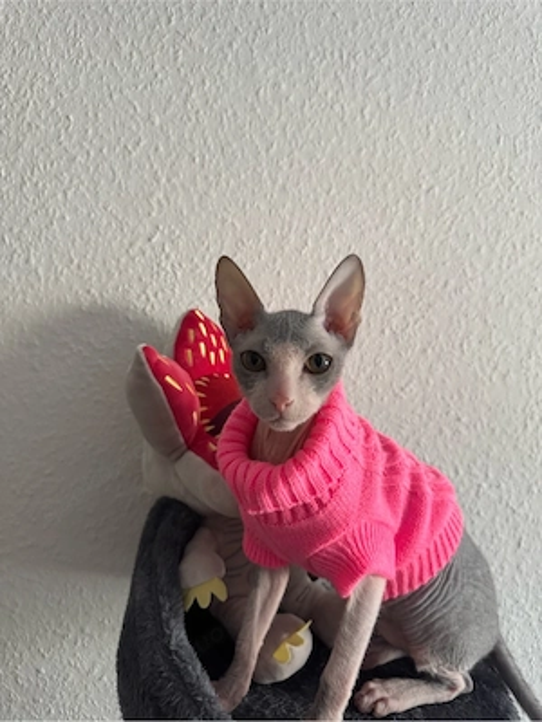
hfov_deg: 56.8
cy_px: 361
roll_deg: -7.9
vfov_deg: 71.6
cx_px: 271
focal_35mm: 24
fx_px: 501
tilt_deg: -1.0
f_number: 1.78
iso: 320
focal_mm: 6.76
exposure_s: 1/60
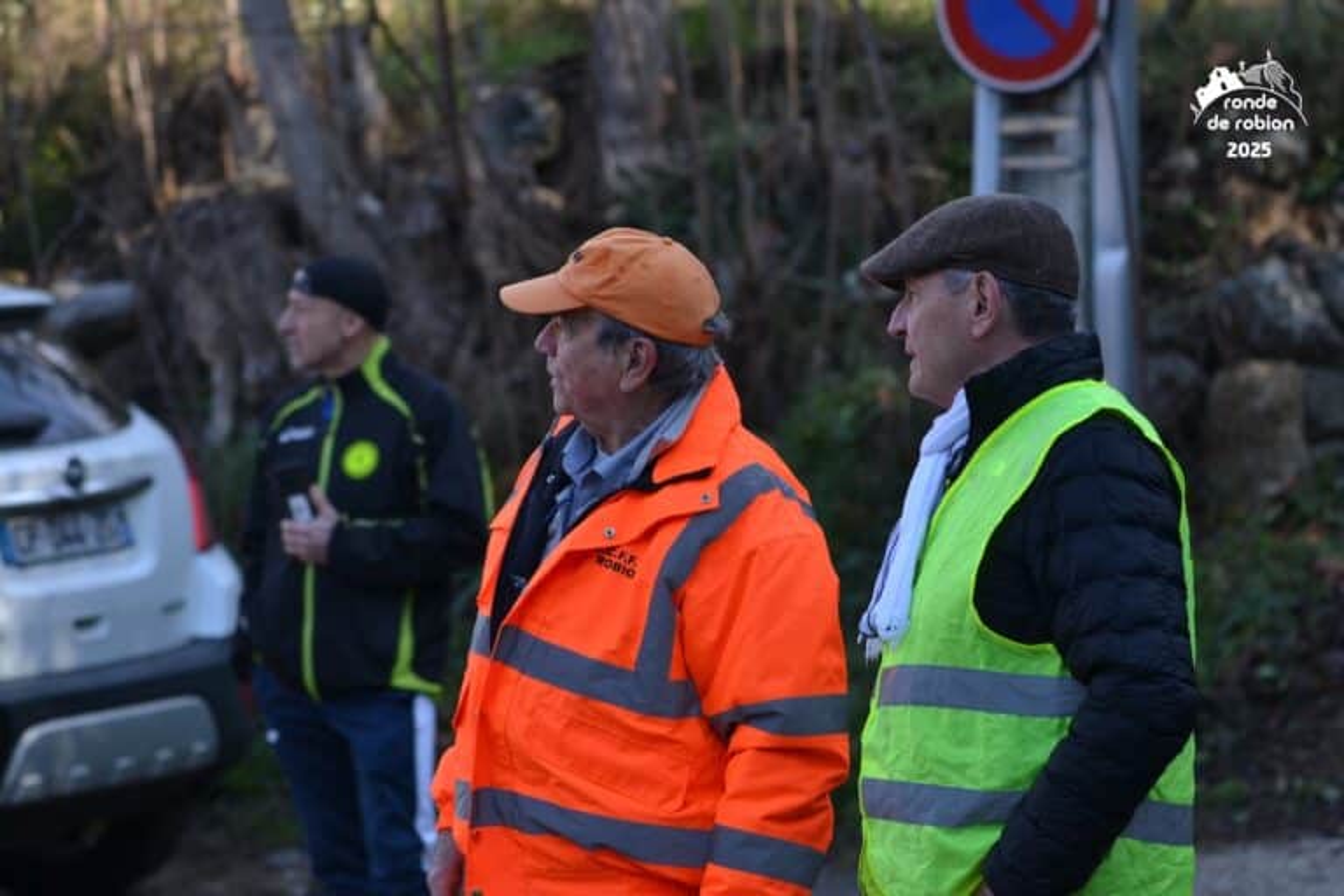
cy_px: 448
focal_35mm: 225
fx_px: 8399
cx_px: 672
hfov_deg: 9.1
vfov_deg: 6.1
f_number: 5
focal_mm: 150
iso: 400
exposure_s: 1/640
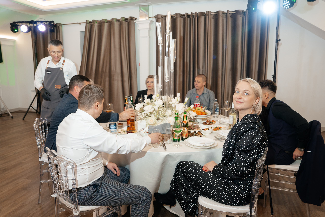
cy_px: 108
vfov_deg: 51.1
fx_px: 227
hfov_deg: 71.2
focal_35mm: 25
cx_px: 162
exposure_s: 1/125
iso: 640
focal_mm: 24
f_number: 5
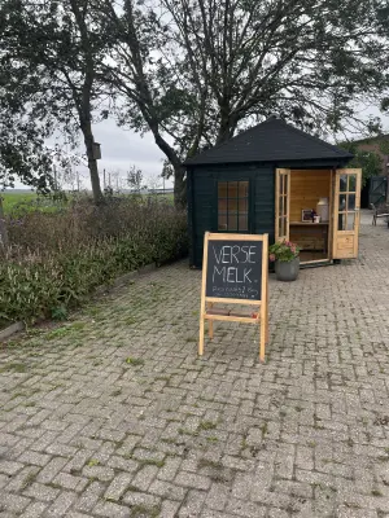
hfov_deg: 53.1
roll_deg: -0.6
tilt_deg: -9.5
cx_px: 194
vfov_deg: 67.3
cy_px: 259
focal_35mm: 26
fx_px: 390
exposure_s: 1/121
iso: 50
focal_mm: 4.2
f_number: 1.6
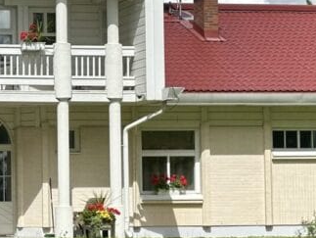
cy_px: 138
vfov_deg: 8.7
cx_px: -65
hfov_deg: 11.3
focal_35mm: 171
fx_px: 1563
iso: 64
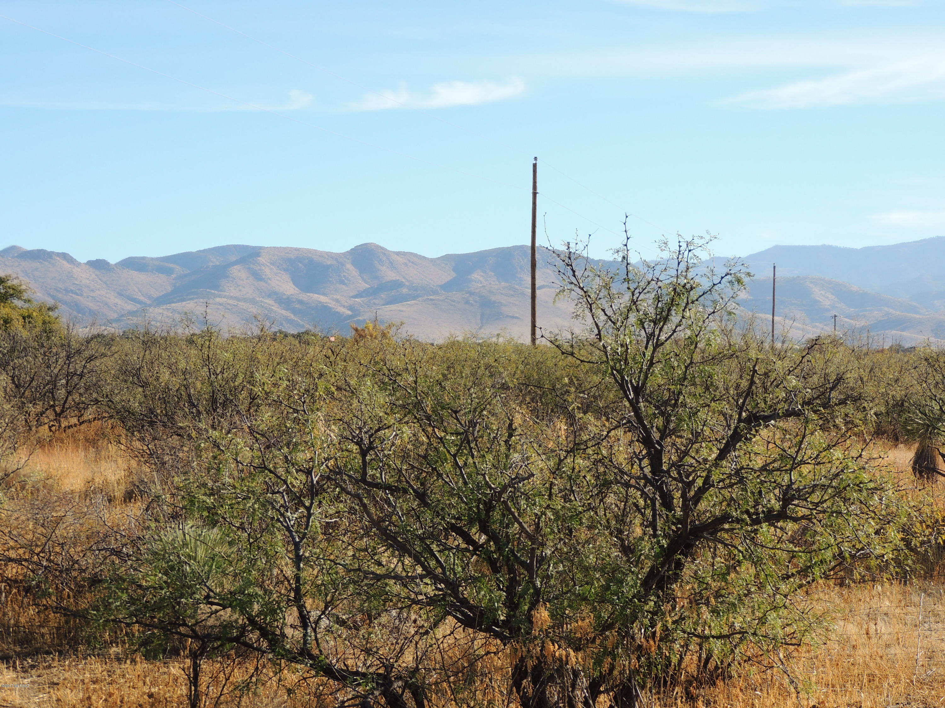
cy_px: 354
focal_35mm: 100
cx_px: 472
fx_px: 2730
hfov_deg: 19.6
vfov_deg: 14.8
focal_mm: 17.8
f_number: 4.1
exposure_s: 1/500
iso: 100
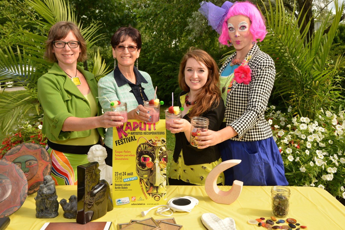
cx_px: 172
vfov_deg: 35.1
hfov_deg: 50.7
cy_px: 115
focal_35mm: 38
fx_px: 364
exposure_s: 1/200
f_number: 10
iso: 400
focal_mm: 38
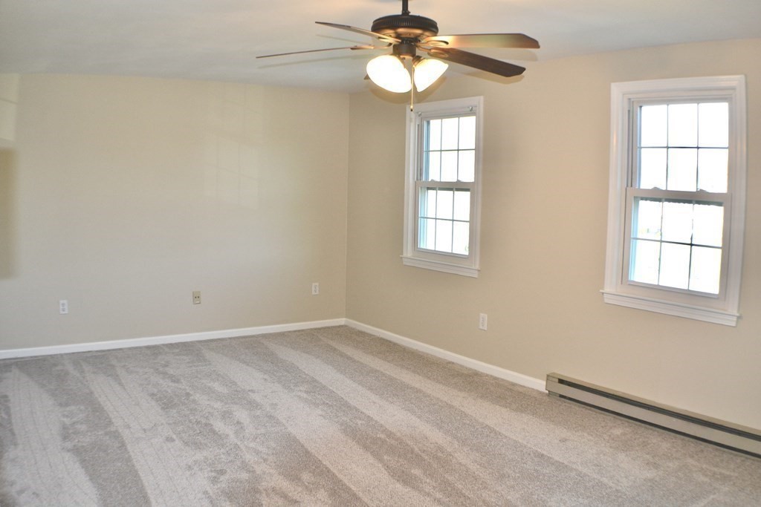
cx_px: 380
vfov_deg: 31.9
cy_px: 254
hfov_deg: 46.4
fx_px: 888
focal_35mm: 42
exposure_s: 1/60
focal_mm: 28
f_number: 4.5
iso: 640
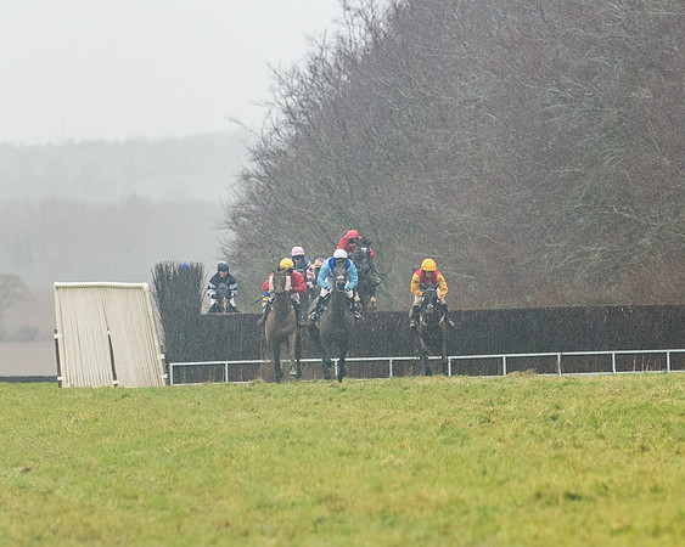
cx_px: 351
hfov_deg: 4.3
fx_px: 9130
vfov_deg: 3.4
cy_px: 246
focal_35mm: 451
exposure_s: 1/1000
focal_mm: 200
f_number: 4.5
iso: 1000
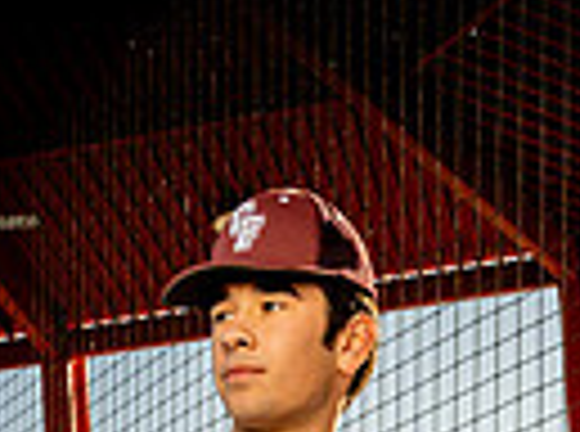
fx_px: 1855
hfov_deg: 17.8
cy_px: 999
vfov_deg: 11.3
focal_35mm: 111
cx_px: 225
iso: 400
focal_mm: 33
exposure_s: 1/250
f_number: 10
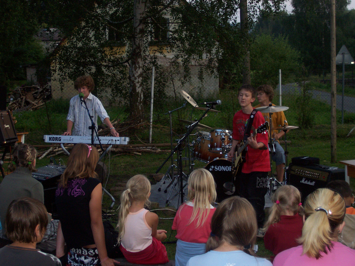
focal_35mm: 65
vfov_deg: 22.6
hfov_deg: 29.8
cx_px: 178
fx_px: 667
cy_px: 133
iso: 140
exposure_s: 1/137
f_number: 3.6
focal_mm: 10.8
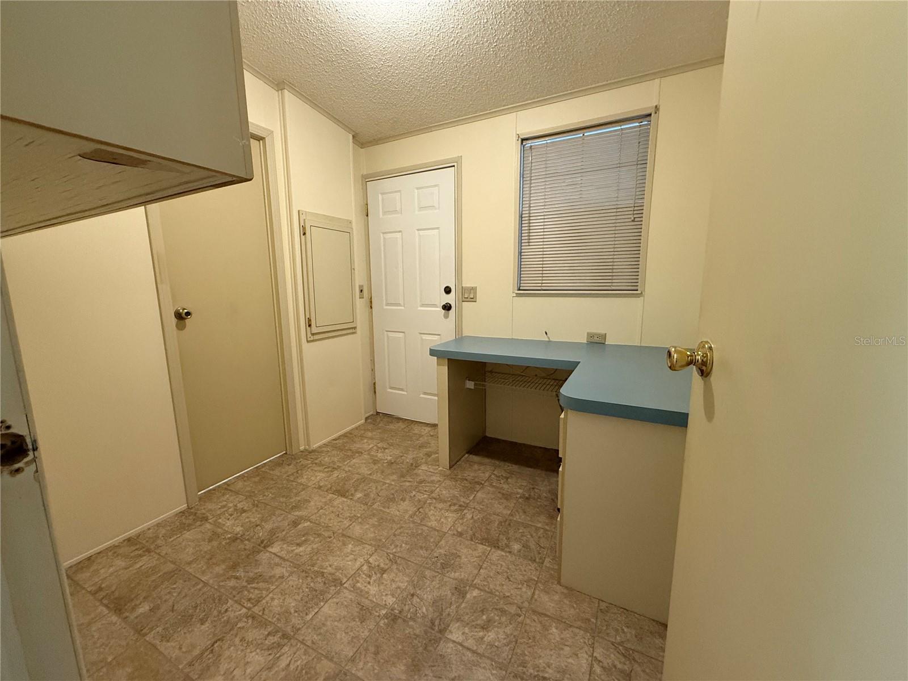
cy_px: 340
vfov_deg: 85.7
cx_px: 454
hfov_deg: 102.1
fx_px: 367
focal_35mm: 14
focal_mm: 2.22
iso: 500
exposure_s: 1/60
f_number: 2.2
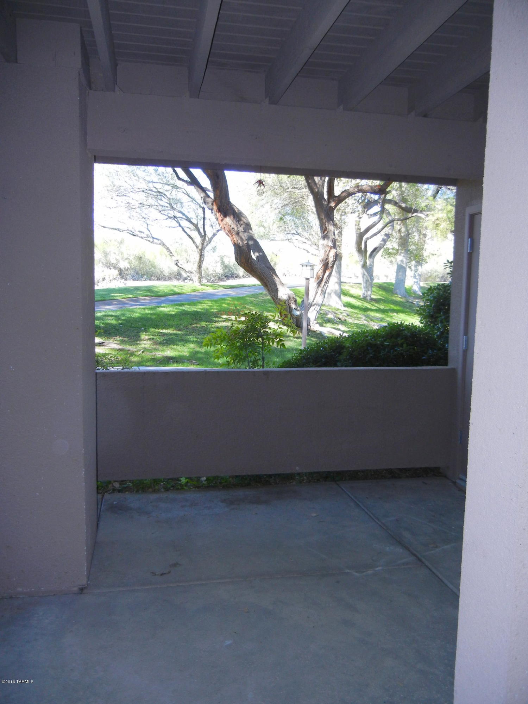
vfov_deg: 60.0
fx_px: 610
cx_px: 264
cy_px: 352
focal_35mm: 30
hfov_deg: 46.8
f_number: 3.5
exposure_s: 1/160
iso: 160
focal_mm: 5.4
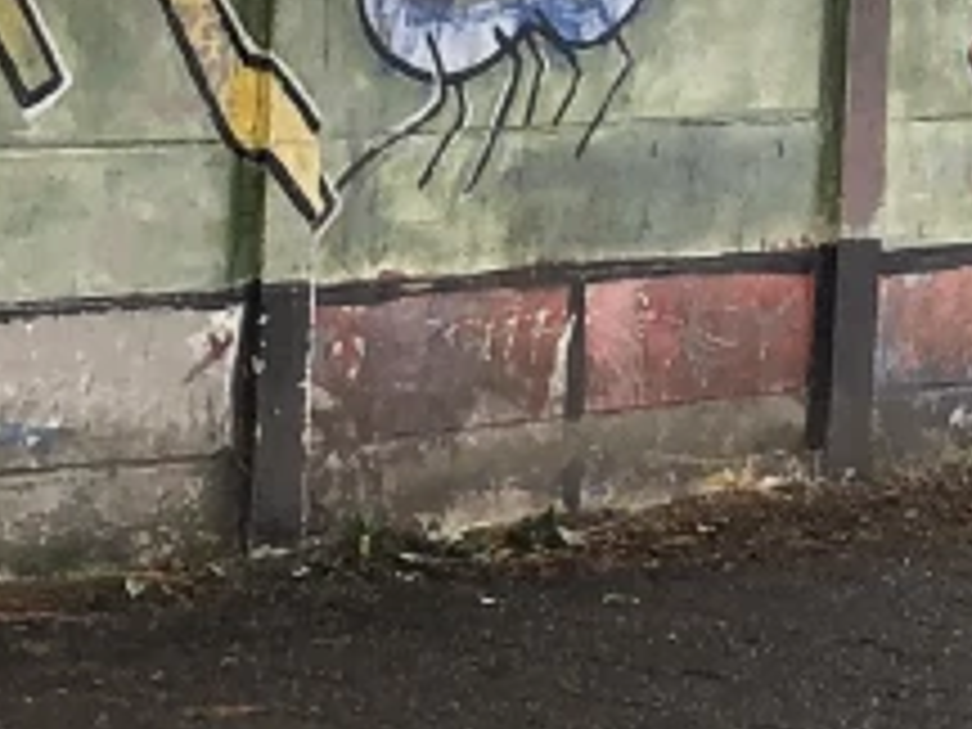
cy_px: 101
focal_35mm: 194
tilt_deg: -1.4
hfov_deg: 9.8
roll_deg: -1.2
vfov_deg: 7.6
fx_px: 5447
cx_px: 1598
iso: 40
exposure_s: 1/120
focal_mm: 4
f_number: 1.8
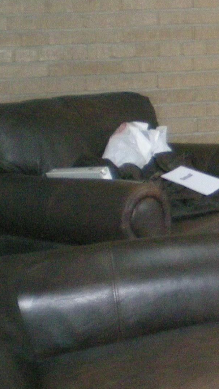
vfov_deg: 18.1
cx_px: 460
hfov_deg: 9.5
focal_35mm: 118
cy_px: 136
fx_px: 1219
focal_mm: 6.3
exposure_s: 1/60
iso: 437
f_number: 3.1
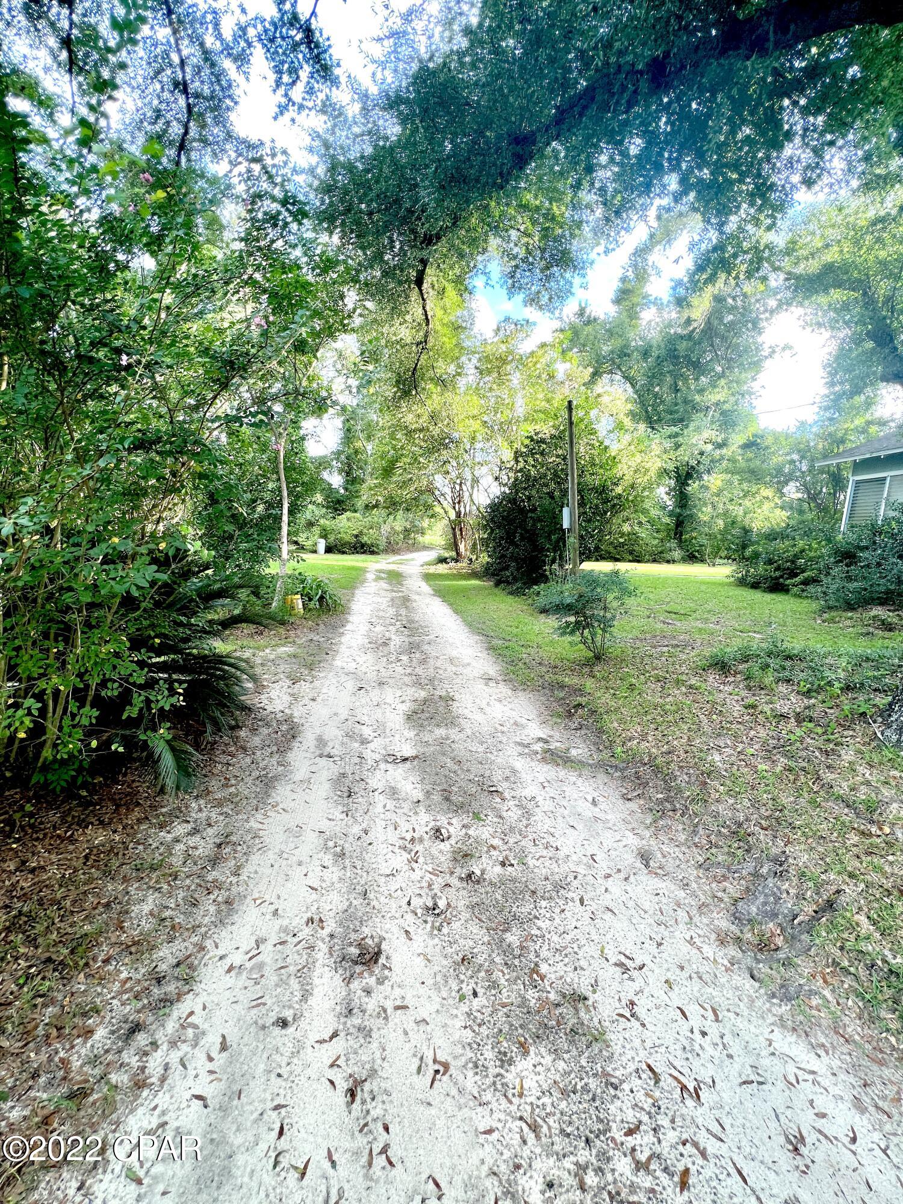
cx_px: 452
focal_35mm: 13
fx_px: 452
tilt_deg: -8.1
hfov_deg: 89.9
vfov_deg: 106.2
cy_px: 602
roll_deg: -4.2
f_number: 1.8
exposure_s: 1/99
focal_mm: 1.57
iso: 32
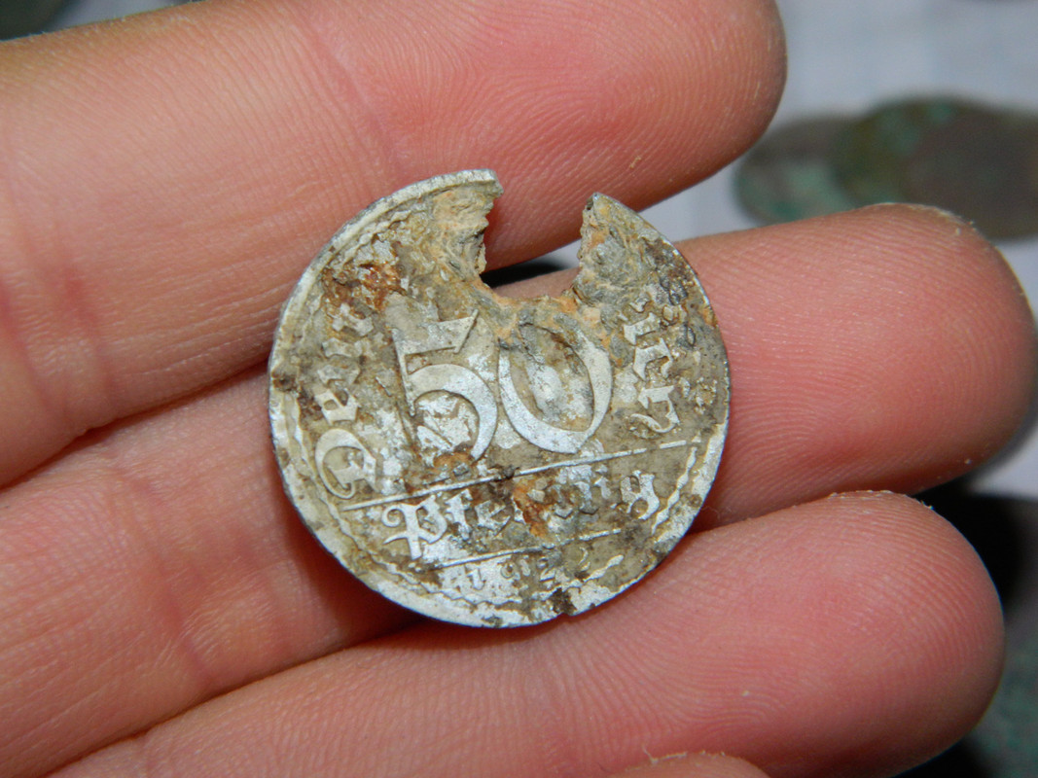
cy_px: 389
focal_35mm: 84
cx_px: 519
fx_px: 2519
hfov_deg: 23.3
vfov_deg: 17.6
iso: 200
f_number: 11.9
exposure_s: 1/50
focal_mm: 15.1
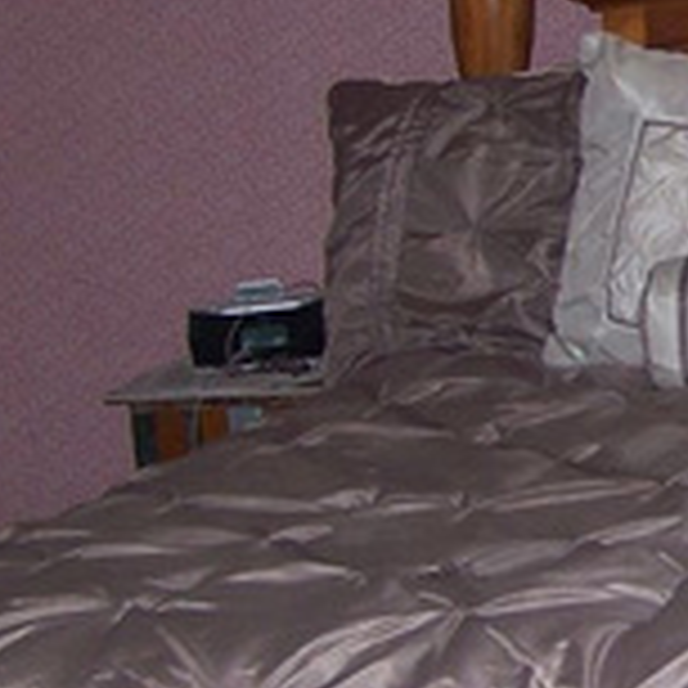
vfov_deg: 13.1
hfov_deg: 12.5
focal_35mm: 133
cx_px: 1016
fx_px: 2991
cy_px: 270
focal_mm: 5.85
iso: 64
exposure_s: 1/125
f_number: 2.8
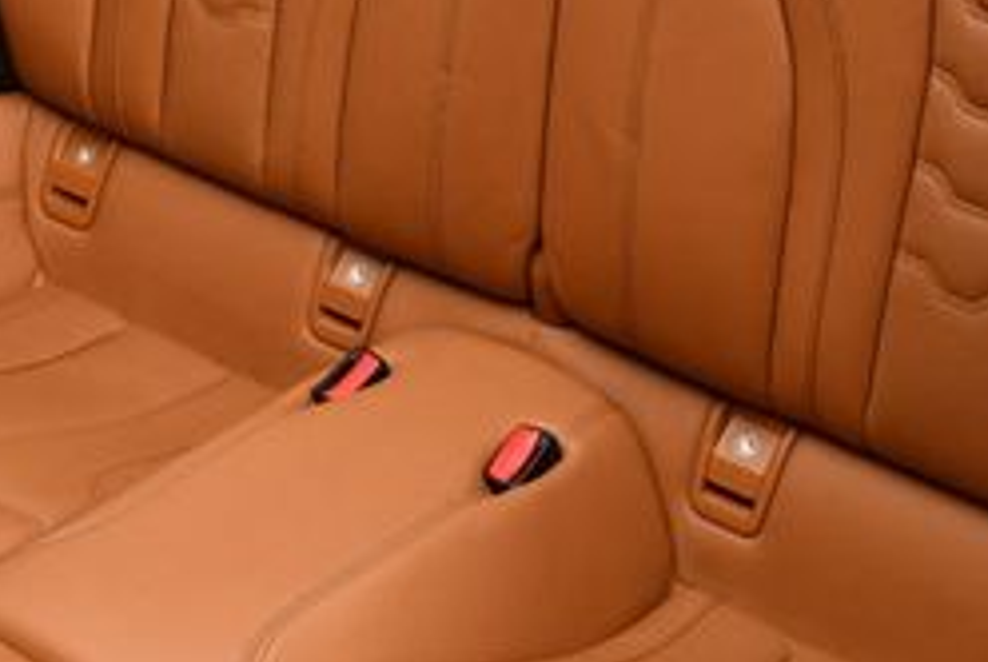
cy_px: -72
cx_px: 478
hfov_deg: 21.9
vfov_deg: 14.4
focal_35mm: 93
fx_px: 2555
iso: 200
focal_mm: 18
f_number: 5.6
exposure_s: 1/250
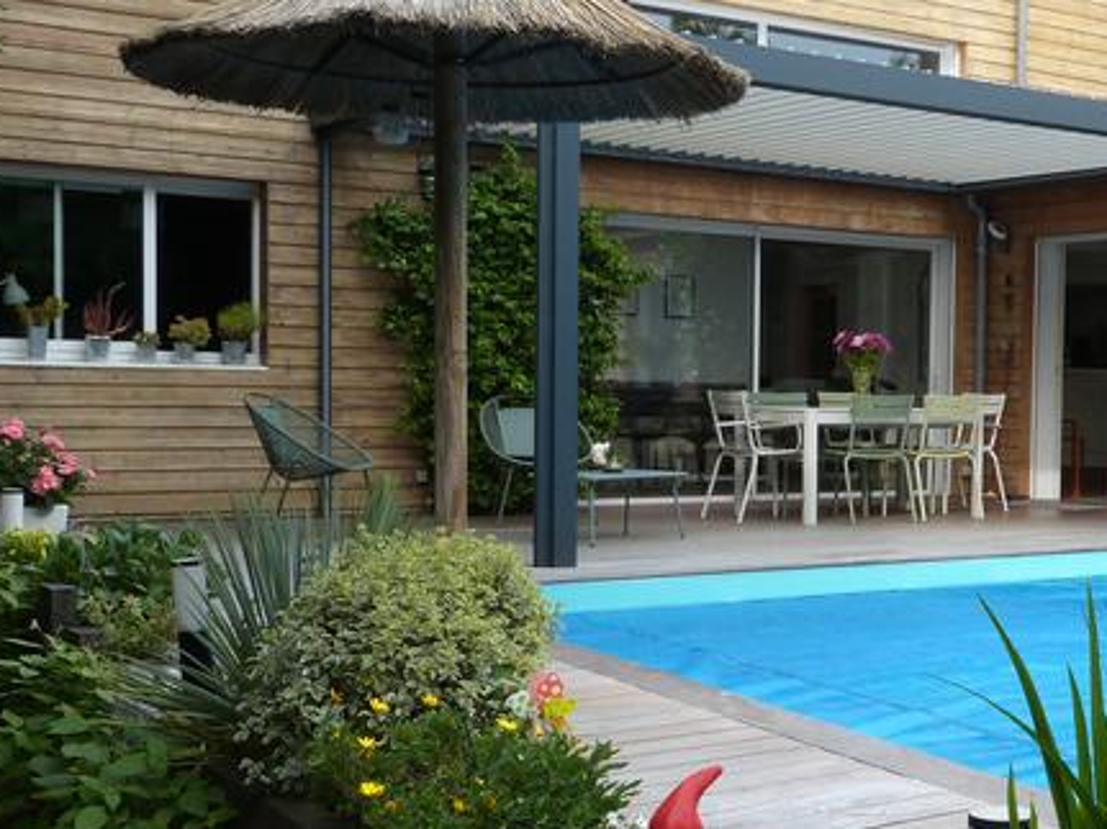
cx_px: 907
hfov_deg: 35.5
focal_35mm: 52
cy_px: 480
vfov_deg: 28.0
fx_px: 1662
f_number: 4
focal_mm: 4.9
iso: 100
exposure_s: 1/125
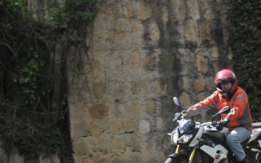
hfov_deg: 8.2
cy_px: 120
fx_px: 1814
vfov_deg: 5.1
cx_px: 182
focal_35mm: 255
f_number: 4.5
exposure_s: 1/500
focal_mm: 140
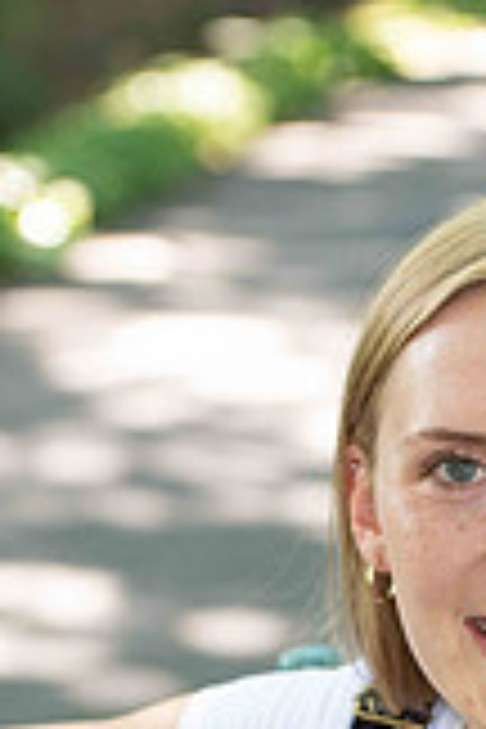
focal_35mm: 195
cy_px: 864
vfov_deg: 10.4
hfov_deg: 7.0
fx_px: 3948
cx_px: 436
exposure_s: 1/200
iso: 640
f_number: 3.5
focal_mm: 70
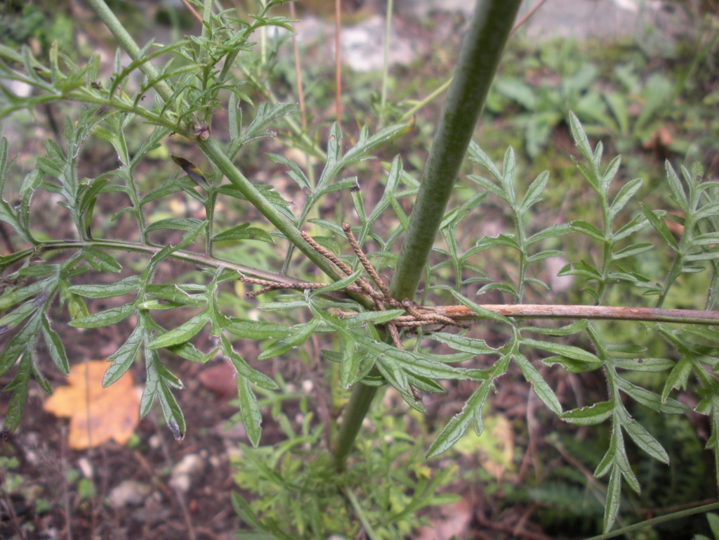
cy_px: 270
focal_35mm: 35
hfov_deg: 52.6
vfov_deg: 40.7
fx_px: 727
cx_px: 360
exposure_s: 1/59
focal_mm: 6.3
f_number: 3.5
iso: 108
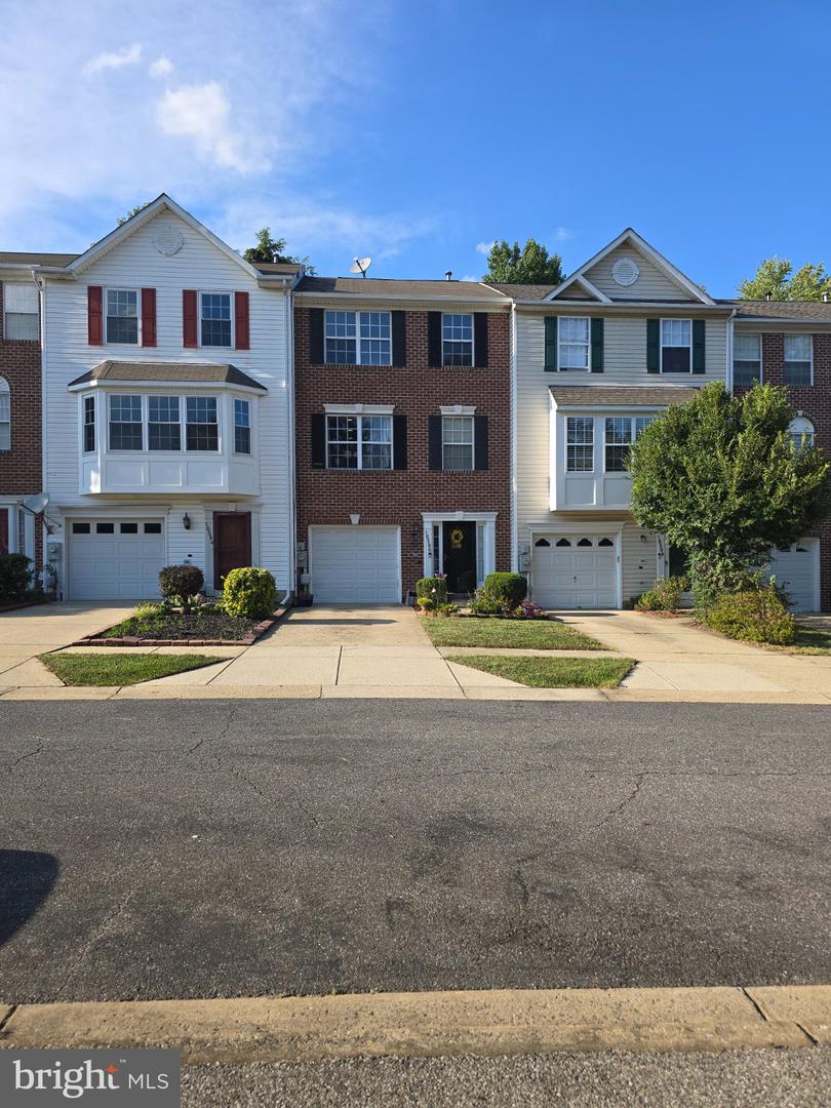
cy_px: 554
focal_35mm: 23
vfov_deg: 73.9
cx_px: 416
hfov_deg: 58.9
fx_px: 736
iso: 12
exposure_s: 1/476
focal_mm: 6.3
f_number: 1.7
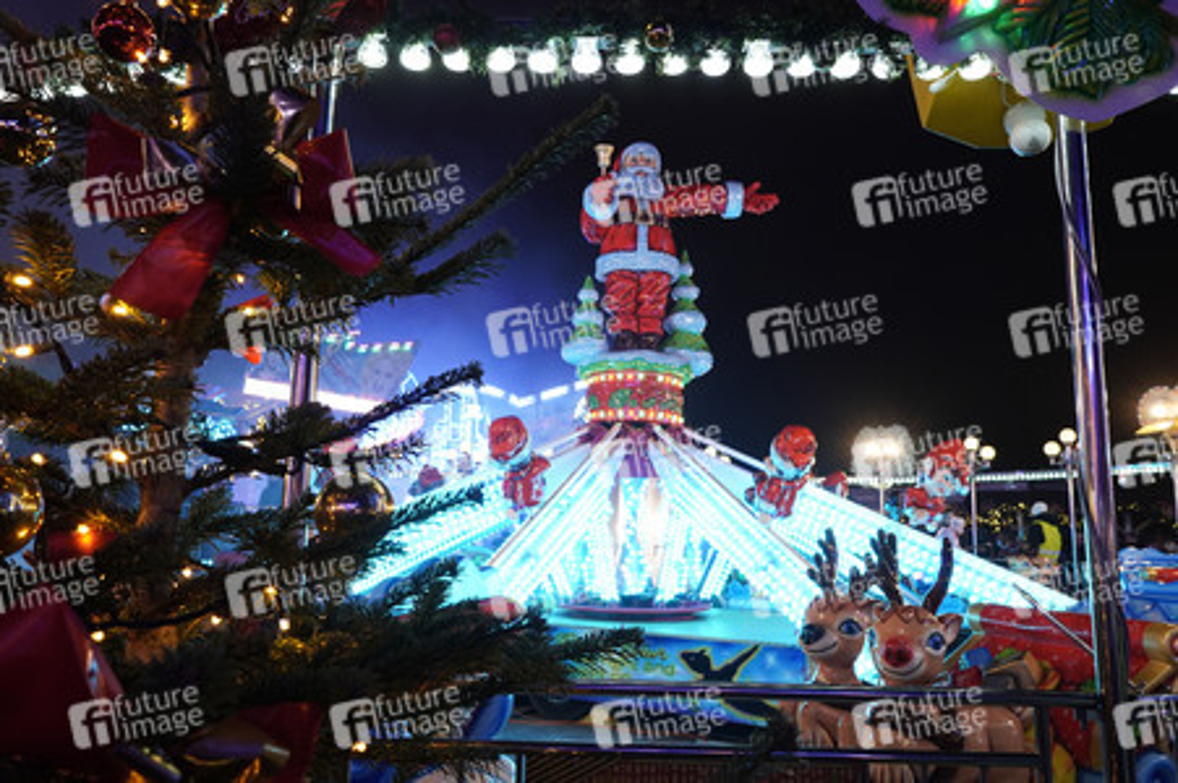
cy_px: 392
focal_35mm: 26
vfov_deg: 50.3
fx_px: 834
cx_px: 589
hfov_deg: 70.5
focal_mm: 17
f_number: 5.6
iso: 640
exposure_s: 1/50
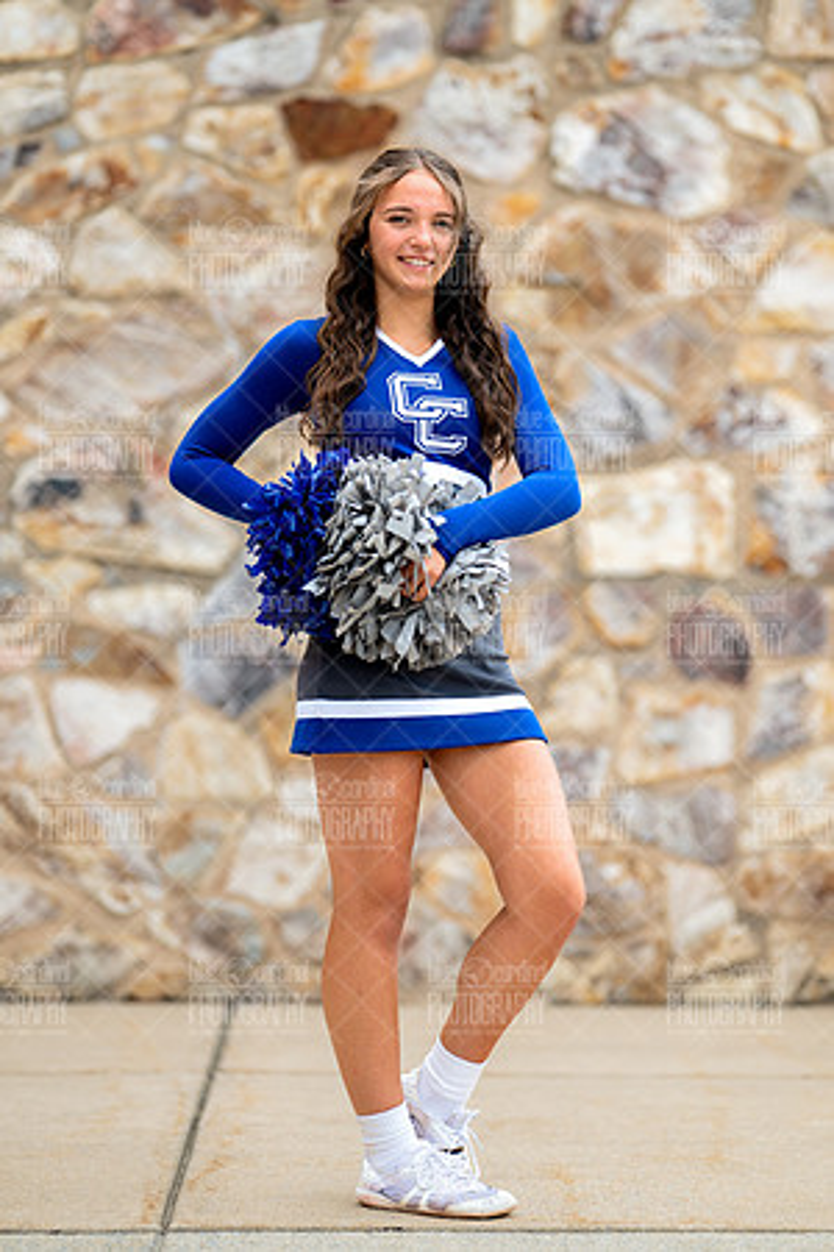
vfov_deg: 23.9
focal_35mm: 85
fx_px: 2954
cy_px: 626
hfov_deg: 16.1
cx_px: 417
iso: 100
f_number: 1.4
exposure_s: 1/160
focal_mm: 85
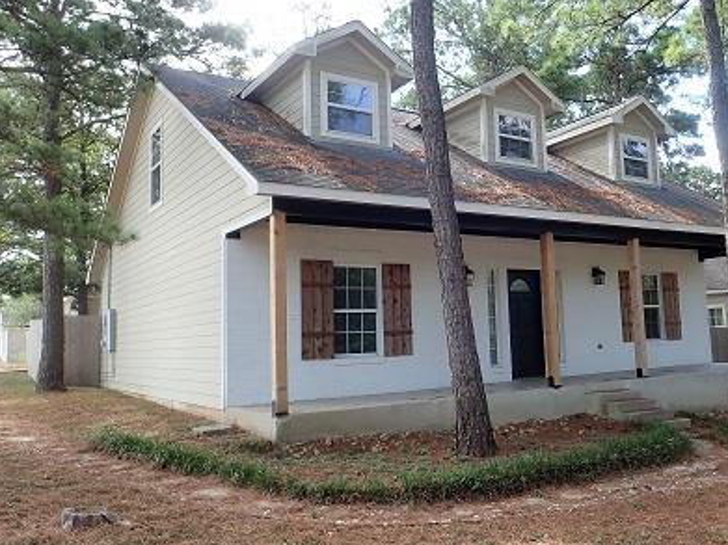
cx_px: 454
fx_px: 673
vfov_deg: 44.1
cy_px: 256
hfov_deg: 56.2
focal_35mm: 32
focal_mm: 4.5
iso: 100
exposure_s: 1/250
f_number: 2.8
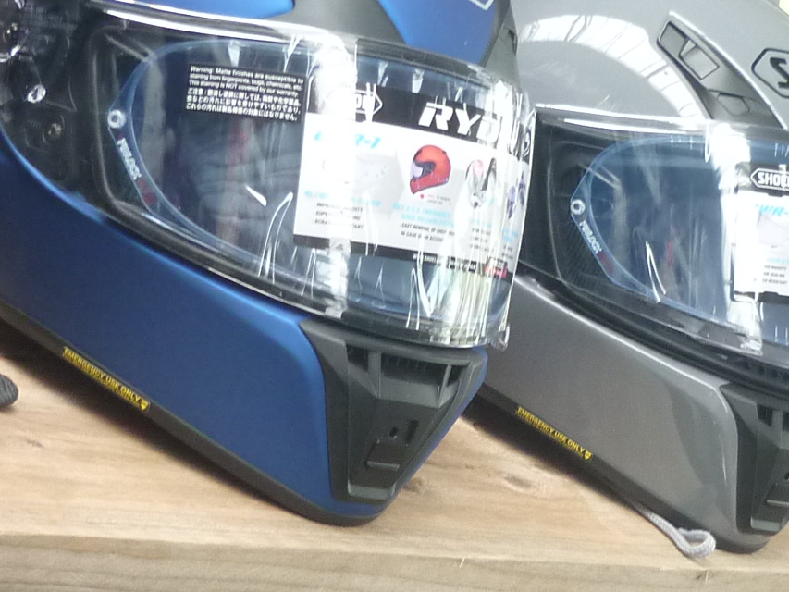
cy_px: 380
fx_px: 2257
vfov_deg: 14.9
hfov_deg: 19.8
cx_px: 512
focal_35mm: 99
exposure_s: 1/30
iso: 200
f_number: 2.8
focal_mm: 5.5
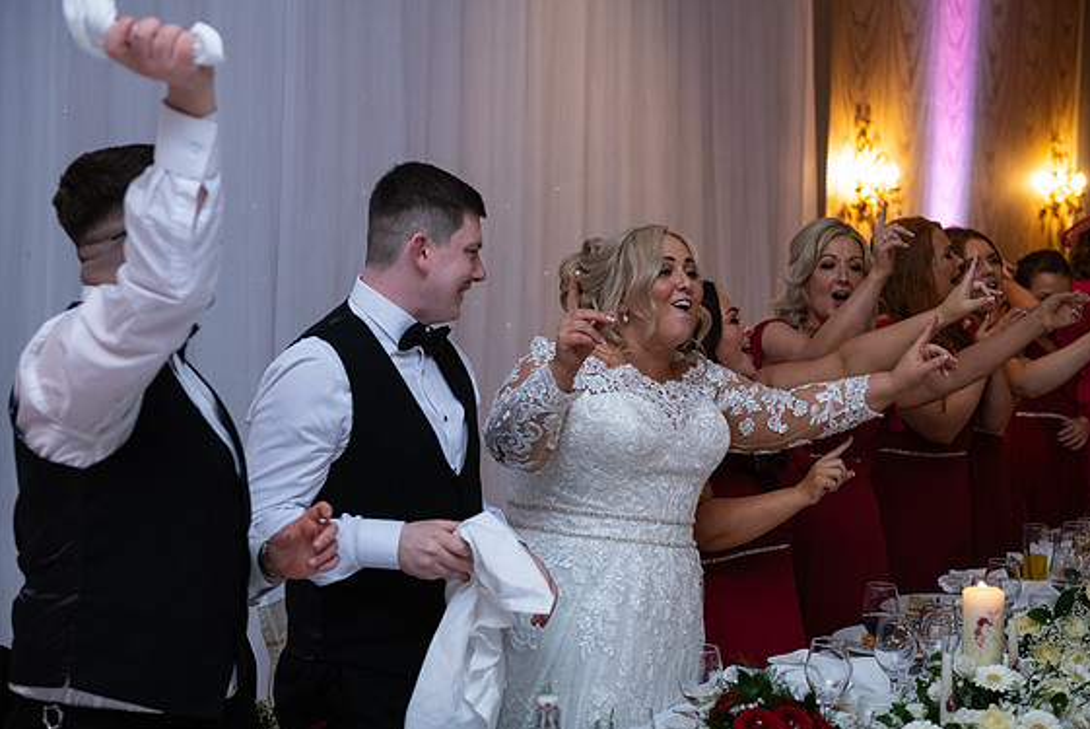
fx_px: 1879
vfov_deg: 21.9
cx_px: 548
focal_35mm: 62
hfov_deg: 32.4
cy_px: 372
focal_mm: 60
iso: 1000
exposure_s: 1/160
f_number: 3.5
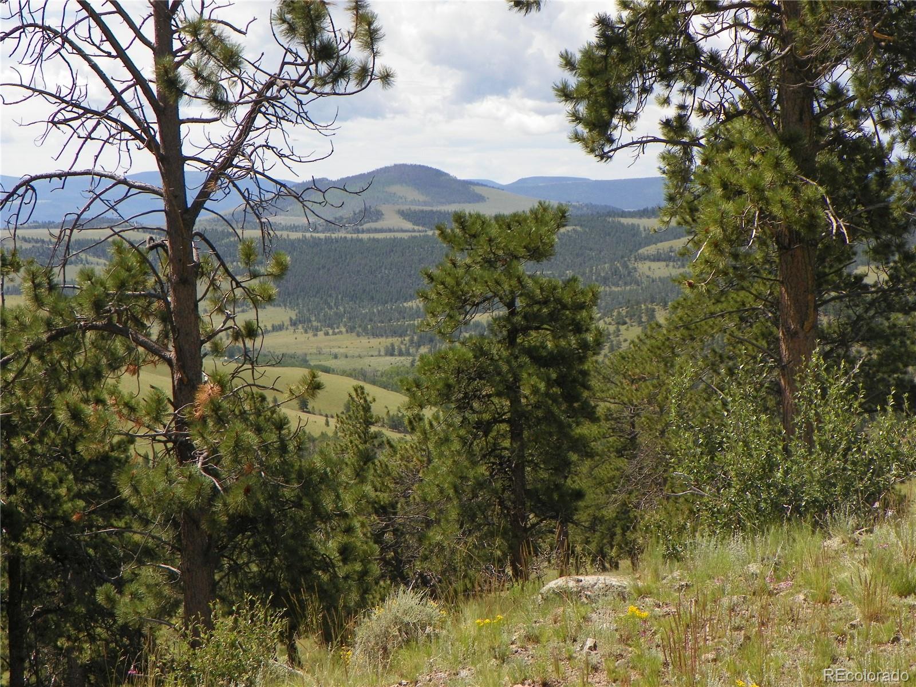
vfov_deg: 21.6
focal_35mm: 68
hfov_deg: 28.6
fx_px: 1799
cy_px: 344
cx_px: 458
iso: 64
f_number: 4.5
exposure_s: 1/500
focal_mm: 12.1
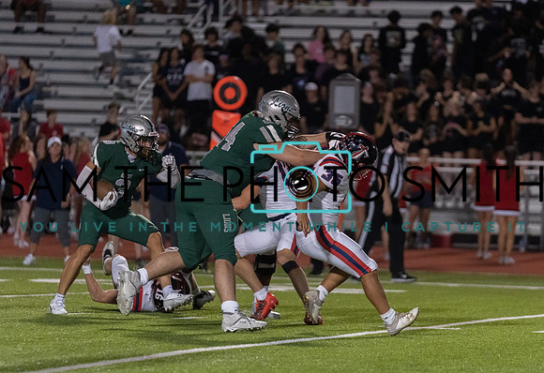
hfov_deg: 6.9
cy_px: 207
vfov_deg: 4.7
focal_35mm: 298
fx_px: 4544
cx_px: 295
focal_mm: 200
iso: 4000
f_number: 2.8
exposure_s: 1/1250
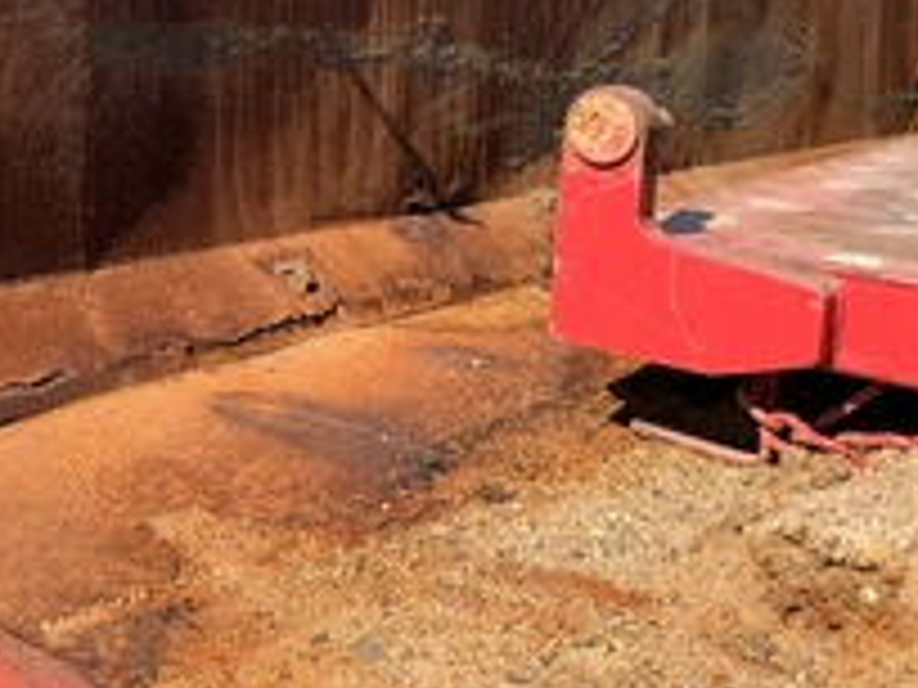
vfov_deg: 30.3
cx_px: 274
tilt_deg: -7.9
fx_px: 1246
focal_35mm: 47
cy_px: 157
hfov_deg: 39.7
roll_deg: -1.1
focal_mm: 6.76
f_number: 1.78
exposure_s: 1/3584
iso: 80
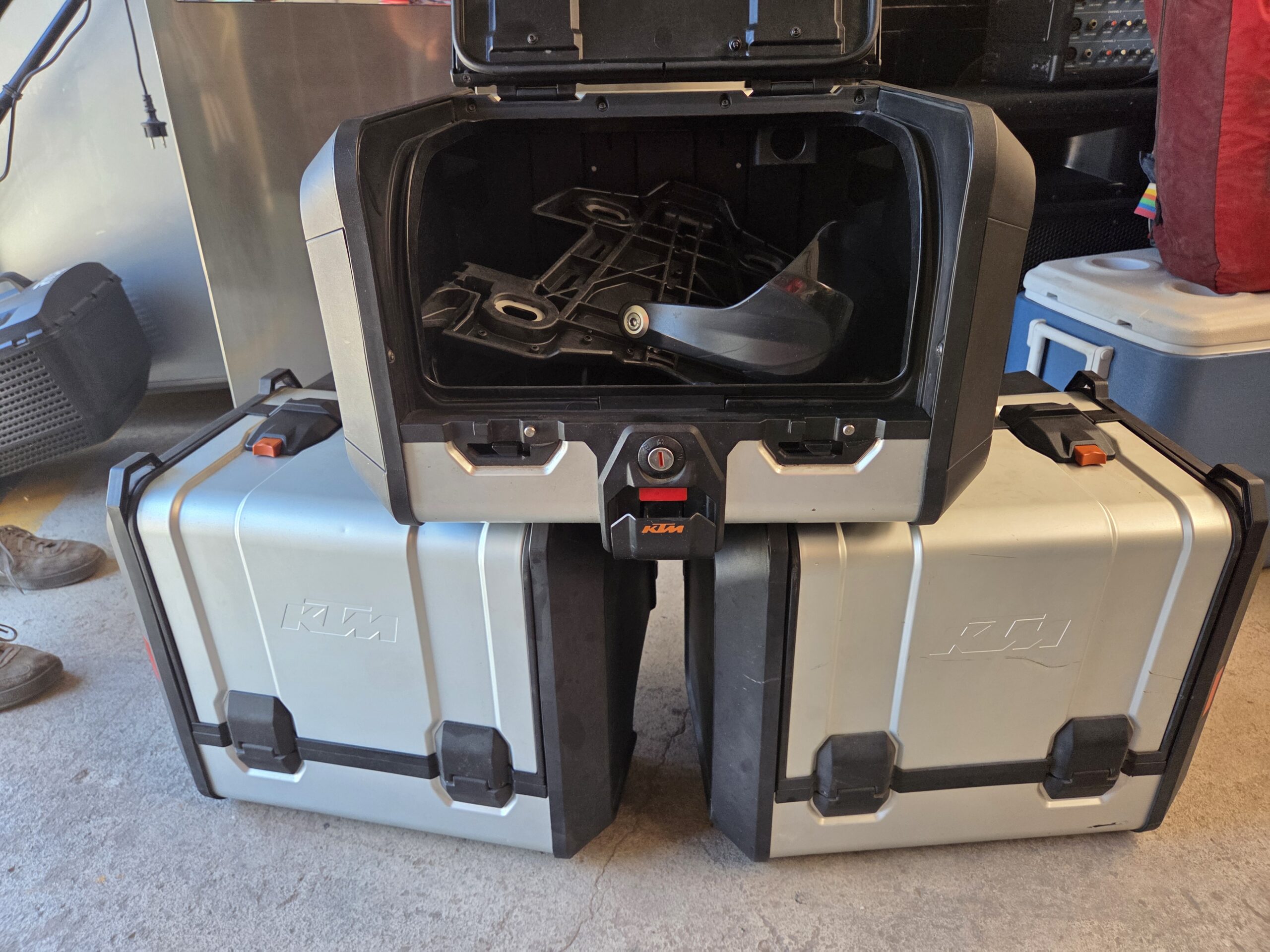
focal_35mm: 23
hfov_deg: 73.9
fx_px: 844
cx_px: 635
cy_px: 476
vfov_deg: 58.9
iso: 125
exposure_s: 1/180
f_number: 1.8
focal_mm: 5.4
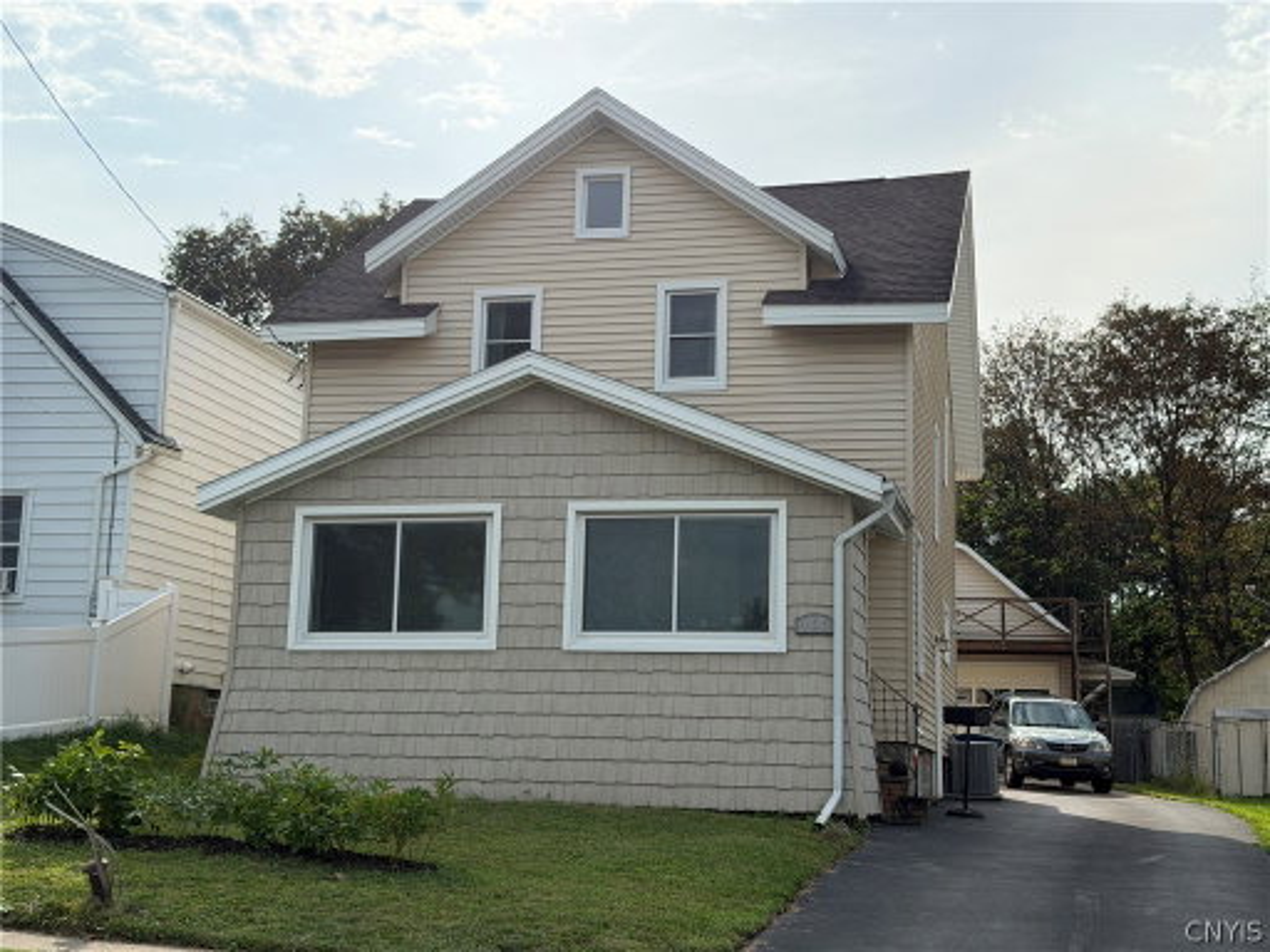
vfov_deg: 30.3
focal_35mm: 48
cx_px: 635
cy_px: 476
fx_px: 1761
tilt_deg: +9.0
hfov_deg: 39.7
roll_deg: -1.1
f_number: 1.78
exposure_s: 1/6024
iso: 80
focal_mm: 6.76
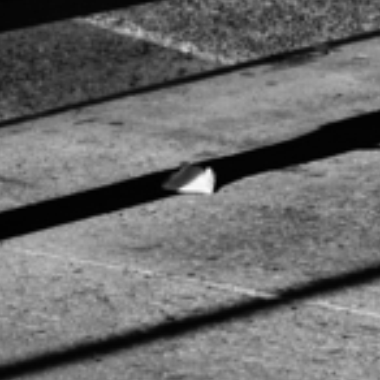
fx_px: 3689
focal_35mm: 297
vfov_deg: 5.9
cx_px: 461
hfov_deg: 5.9
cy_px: -31
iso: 100
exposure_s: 1/1000
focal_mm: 85
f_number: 4
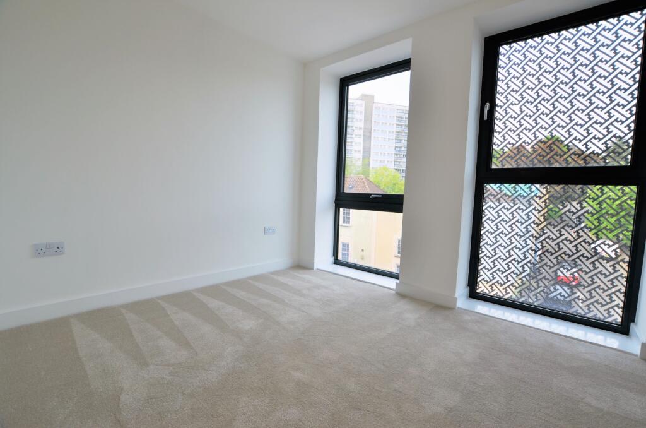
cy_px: 214
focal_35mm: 15
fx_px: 269
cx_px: 323
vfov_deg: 77.1
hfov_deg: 100.5
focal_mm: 10
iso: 160
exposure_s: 1/200
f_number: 7.1
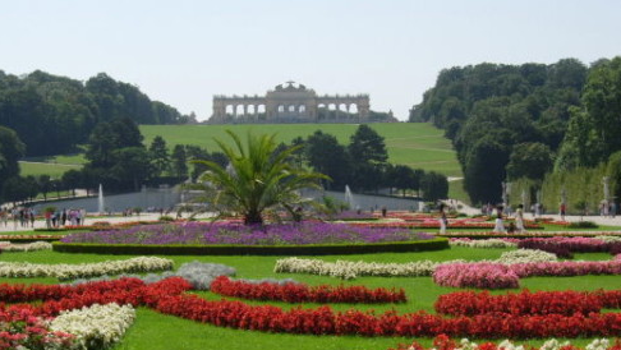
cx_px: 298
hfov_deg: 25.9
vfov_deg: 14.7
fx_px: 1351
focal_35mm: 82
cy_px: 257
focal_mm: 12.7
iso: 64
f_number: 5.9
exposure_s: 1/483
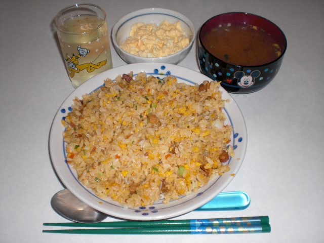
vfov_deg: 37.7
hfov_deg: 49.0
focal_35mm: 38
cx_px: 162
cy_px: 122
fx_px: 356
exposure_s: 1/60
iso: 64
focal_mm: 6.3
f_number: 3.1
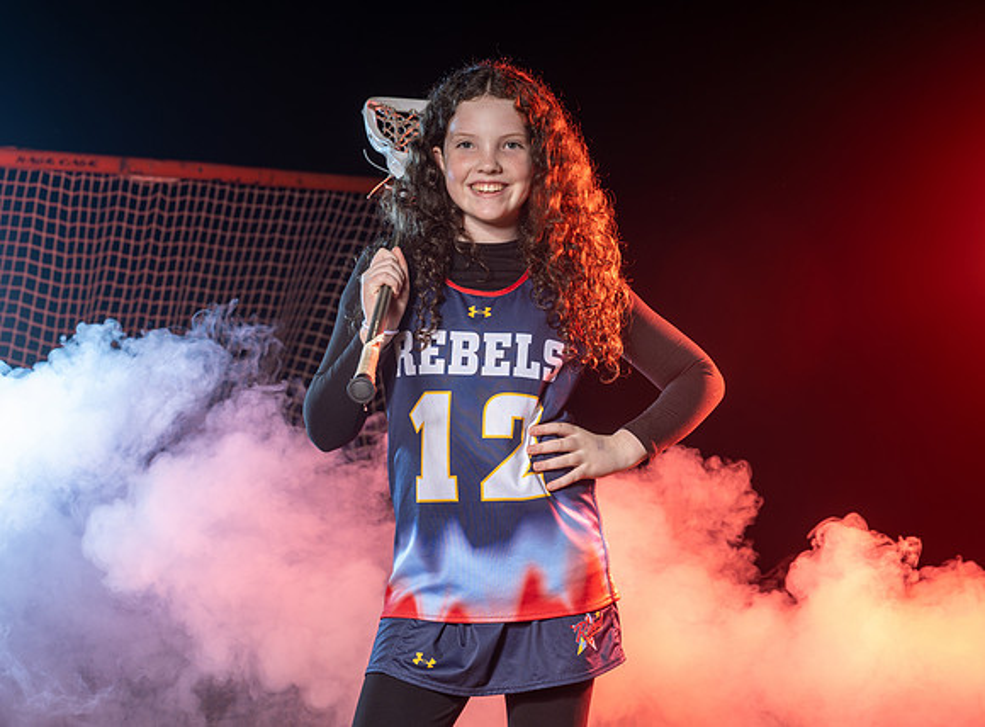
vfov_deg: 11.1
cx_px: 518
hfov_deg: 15.0
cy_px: 363
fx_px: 3728
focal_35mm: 132
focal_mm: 115
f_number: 7.1
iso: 64
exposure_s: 1/200
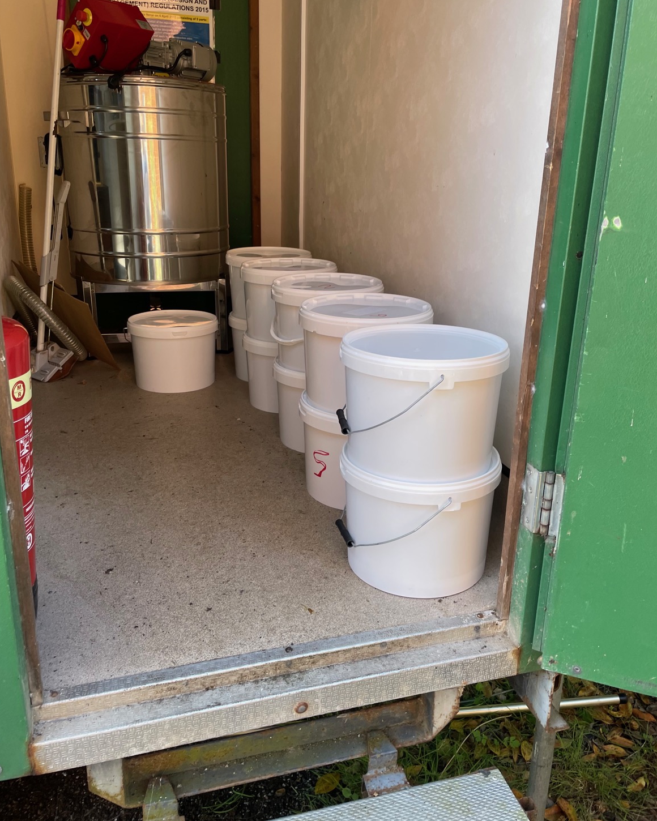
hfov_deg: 51.5
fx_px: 681
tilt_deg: -15.7
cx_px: 323
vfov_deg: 62.1
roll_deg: -1.6
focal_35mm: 28
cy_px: 378
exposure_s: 1/148
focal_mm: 4.2
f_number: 1.6
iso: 32
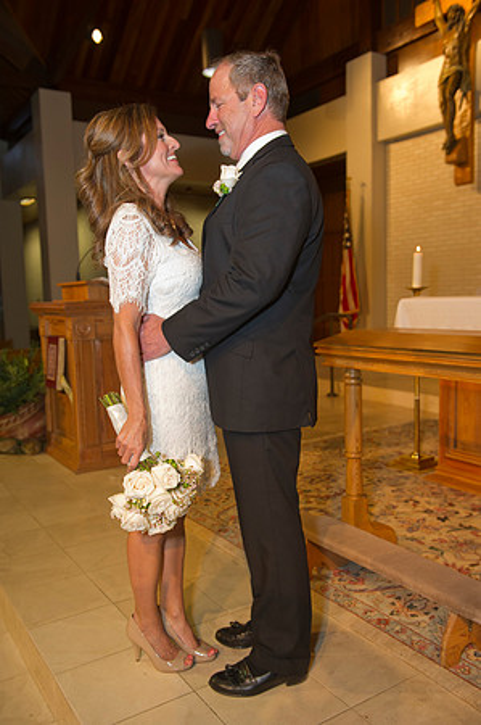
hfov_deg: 41.0
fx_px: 643
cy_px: 362
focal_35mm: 32
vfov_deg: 58.8
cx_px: 240
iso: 1250
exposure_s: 1/100
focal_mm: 32
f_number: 4
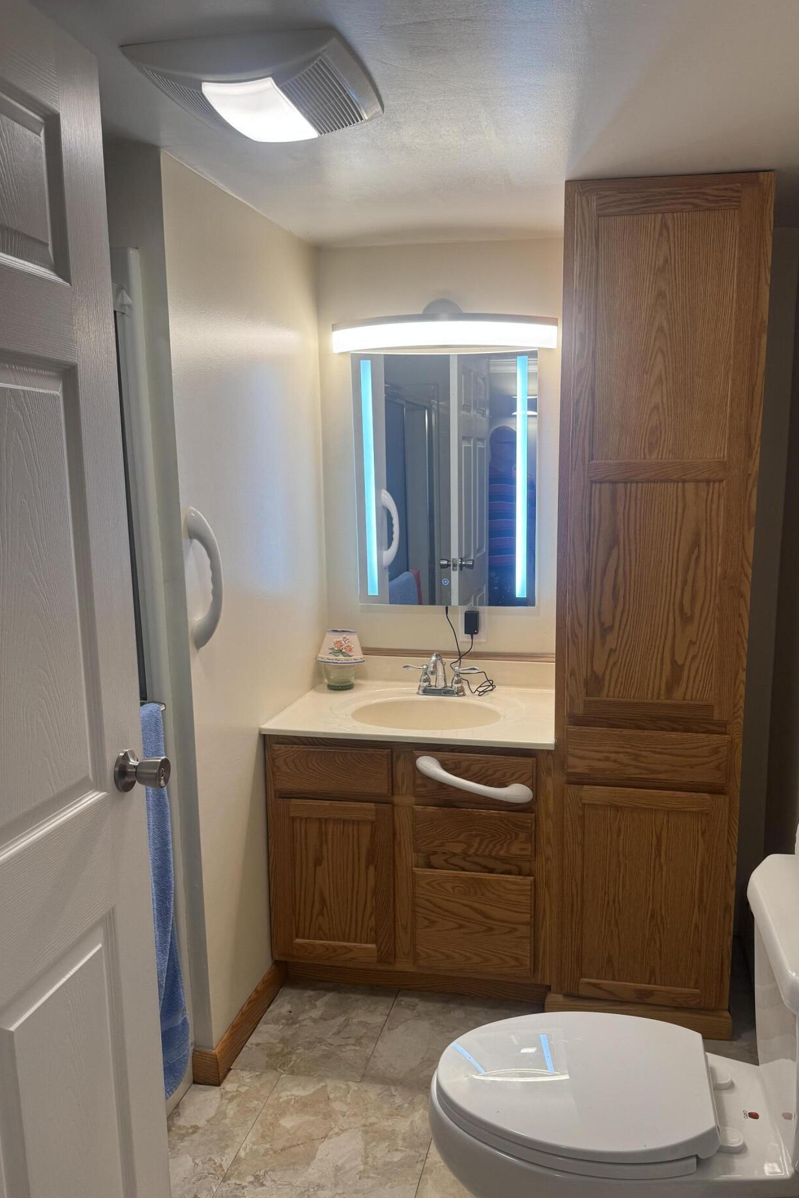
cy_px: 636
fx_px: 899
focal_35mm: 27
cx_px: 472
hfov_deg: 47.7
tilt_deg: -10.0
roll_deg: +0.4
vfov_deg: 67.3
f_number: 1.78
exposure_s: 1/120
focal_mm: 6.76
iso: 100
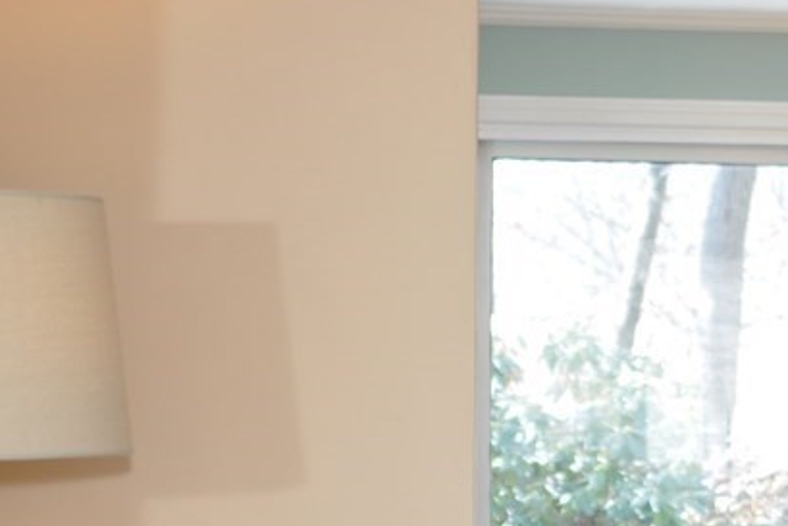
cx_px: 952
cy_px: 507
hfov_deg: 15.1
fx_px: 2874
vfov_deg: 10.4
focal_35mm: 131
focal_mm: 35
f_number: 2.8
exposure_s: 1/200
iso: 400
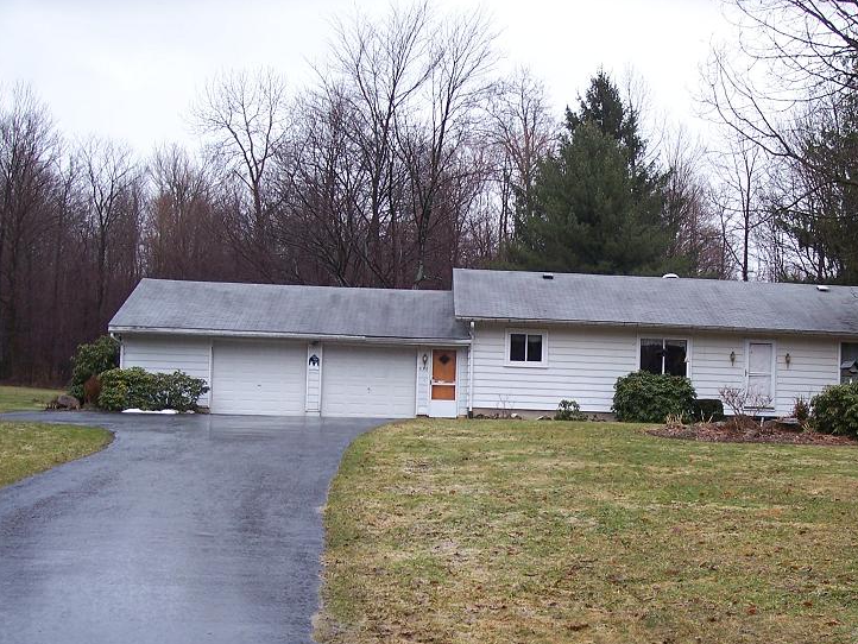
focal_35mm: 54
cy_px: 403
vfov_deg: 27.0
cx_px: 570
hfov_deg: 35.2
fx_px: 1339
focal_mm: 8
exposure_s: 1/60
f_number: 3.4
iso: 100
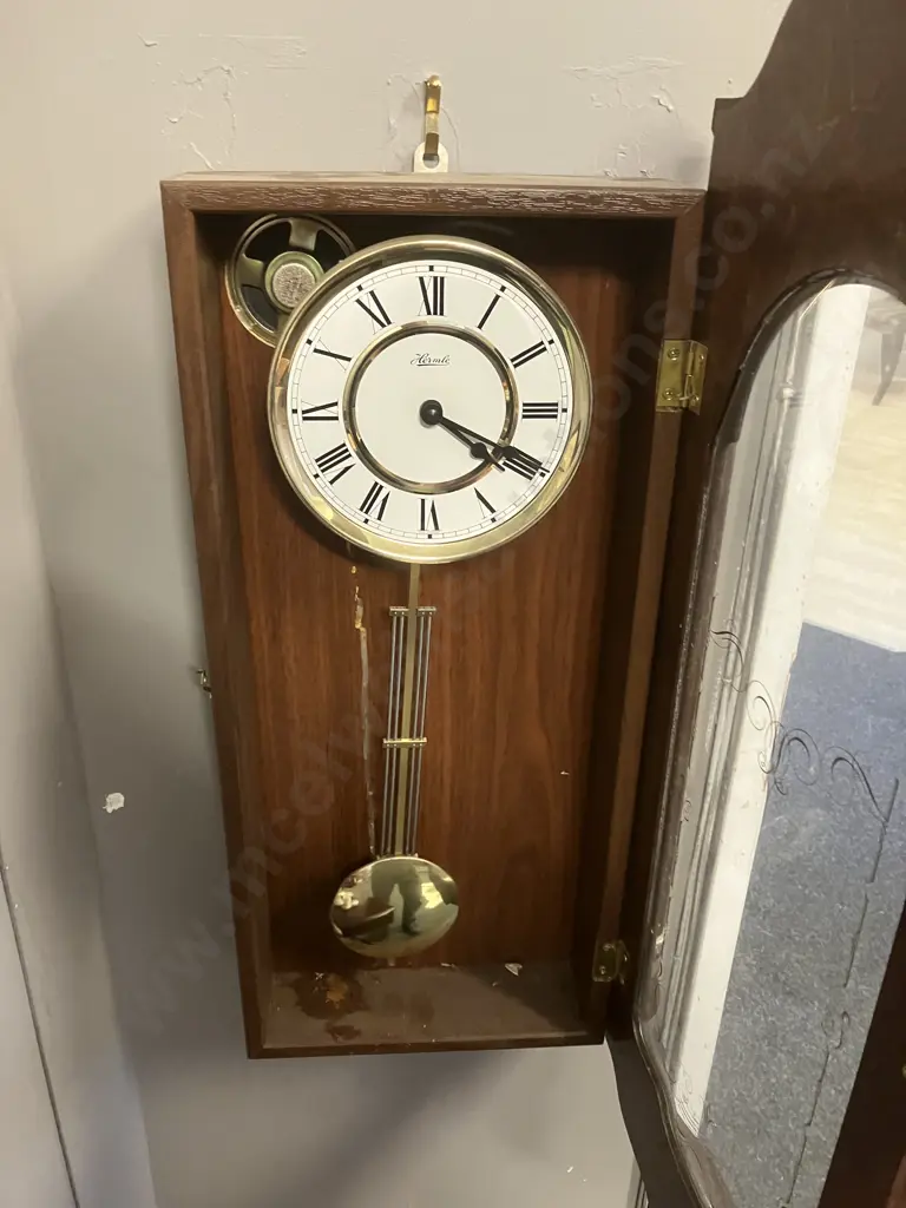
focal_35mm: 28
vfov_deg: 63.4
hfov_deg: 49.7
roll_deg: -1.2
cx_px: 453
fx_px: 977
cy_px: 604
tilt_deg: -23.8
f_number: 1.8
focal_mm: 3.99
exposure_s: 1/42
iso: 320
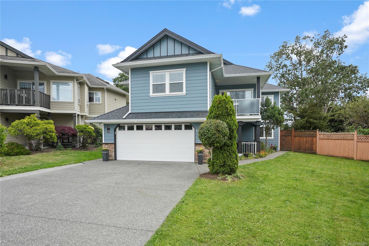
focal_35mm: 19
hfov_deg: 86.9
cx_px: 184
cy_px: 123
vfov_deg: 64.6
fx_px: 195
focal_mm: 19
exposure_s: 1/125
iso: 100
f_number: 6.3
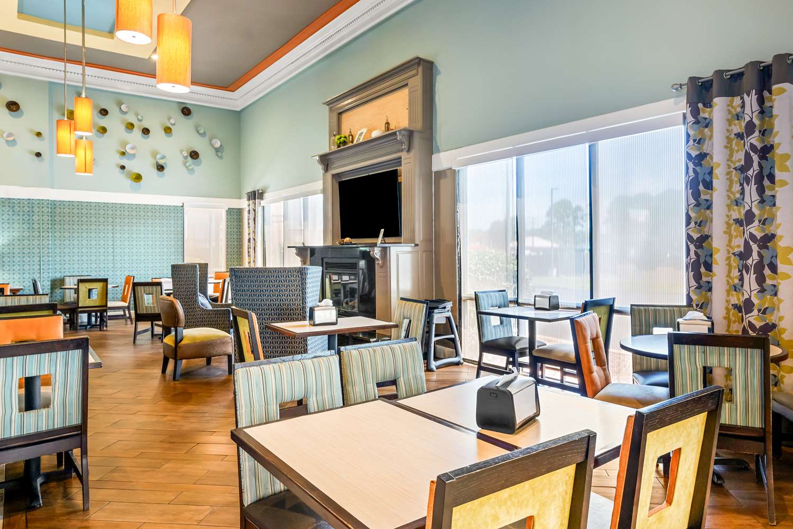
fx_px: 385
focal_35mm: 18
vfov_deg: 68.9
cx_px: 396
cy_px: 264
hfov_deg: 91.6
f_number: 9
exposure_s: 1/2.5
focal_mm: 17.5
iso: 320
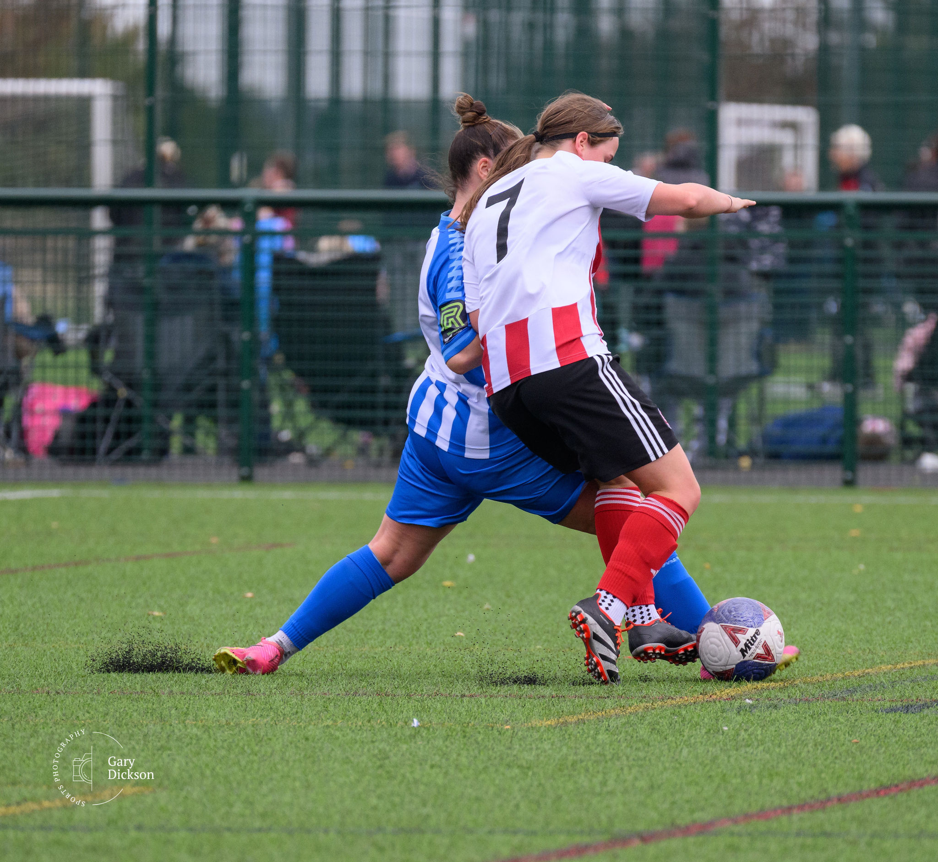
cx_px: 502
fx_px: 18000
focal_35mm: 611
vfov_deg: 2.7
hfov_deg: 3.0
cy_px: 573
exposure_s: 1/1250
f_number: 5.3
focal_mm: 320
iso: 1250
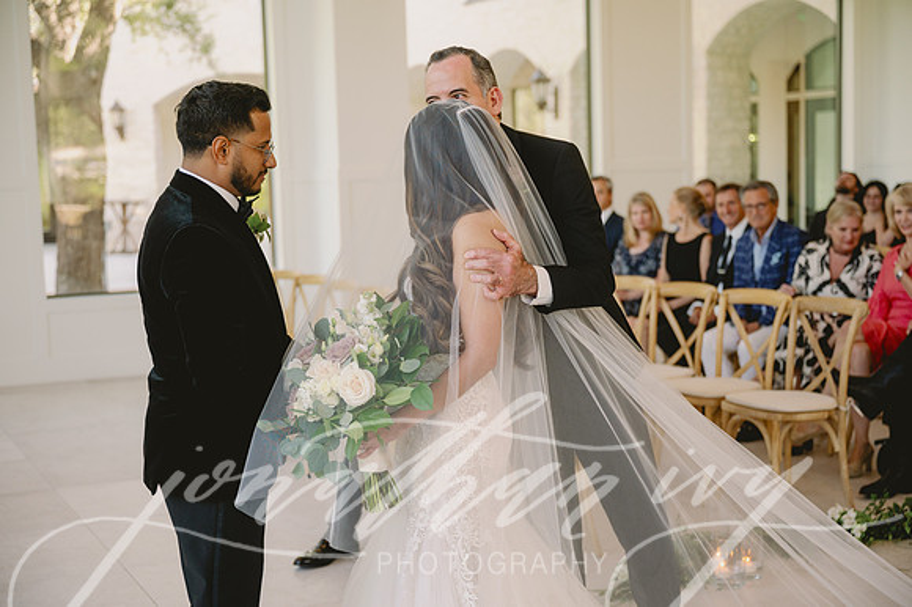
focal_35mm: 53
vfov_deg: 25.5
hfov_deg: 37.5
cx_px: 456
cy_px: 304
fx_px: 1342
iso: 1000
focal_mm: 53
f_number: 2.8
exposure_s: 1/640
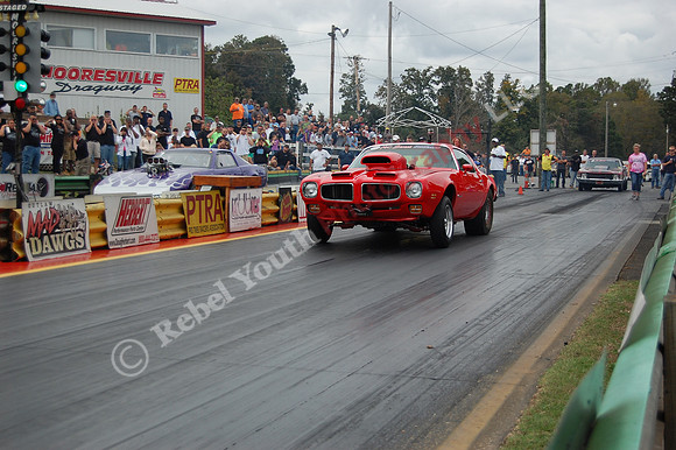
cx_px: 338
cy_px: 225
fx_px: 1126
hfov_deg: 33.4
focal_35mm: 60
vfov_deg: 22.6
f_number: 5
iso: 320
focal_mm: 40
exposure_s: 1/1000
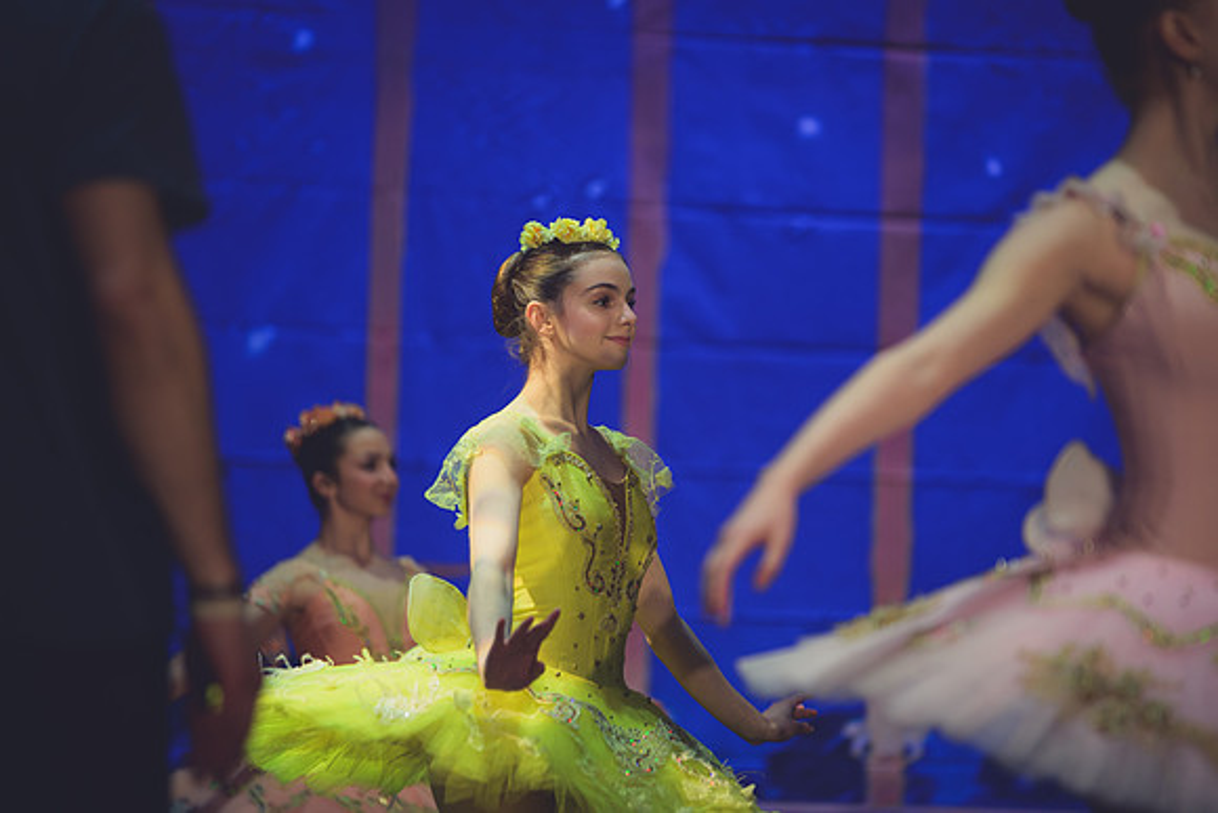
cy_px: 406
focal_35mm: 195
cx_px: 609
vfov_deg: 7.0
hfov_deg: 10.5
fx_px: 6599
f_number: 2.8
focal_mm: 195
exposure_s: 1/320
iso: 720
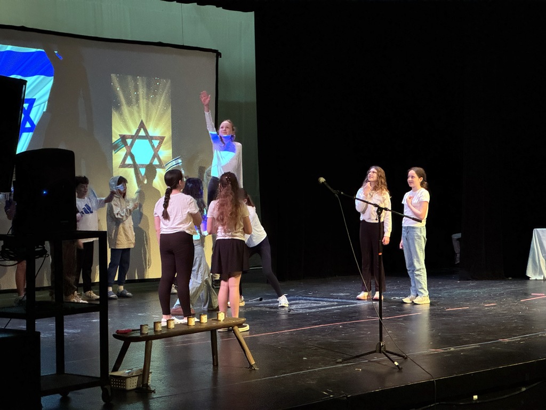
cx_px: 273
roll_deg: +1.5
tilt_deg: -0.5
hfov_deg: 25.3
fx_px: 1215
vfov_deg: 19.1
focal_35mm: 77
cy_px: 205
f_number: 2.8
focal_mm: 9
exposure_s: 1/40
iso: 1000
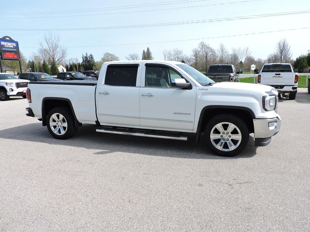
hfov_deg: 69.4
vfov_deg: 54.9
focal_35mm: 25
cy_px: 118
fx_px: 224
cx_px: 157
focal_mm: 4.3
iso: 100
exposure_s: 1/1000
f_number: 3
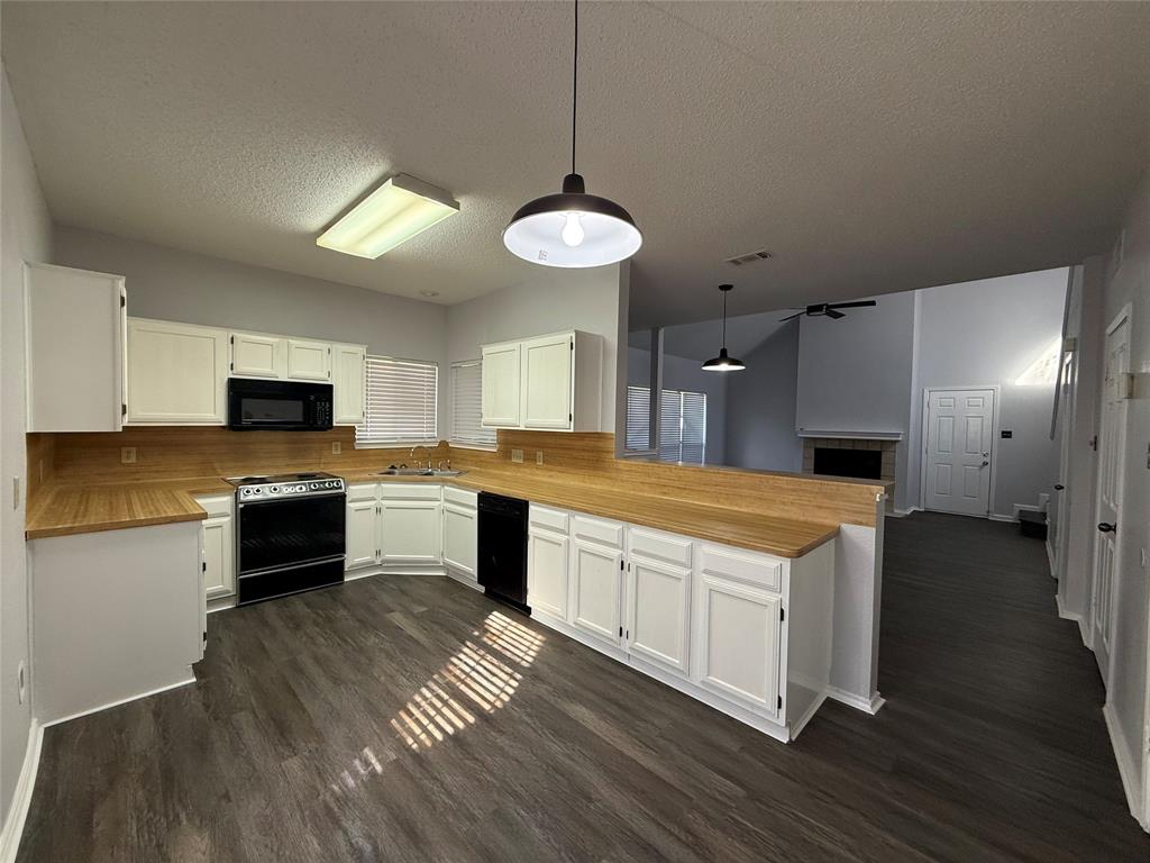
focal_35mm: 14
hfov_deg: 102.1
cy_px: 432
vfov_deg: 85.7
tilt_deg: -0.5
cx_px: 575
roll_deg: -1.4
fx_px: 465
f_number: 2.2
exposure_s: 1/120
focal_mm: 2.22
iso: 160
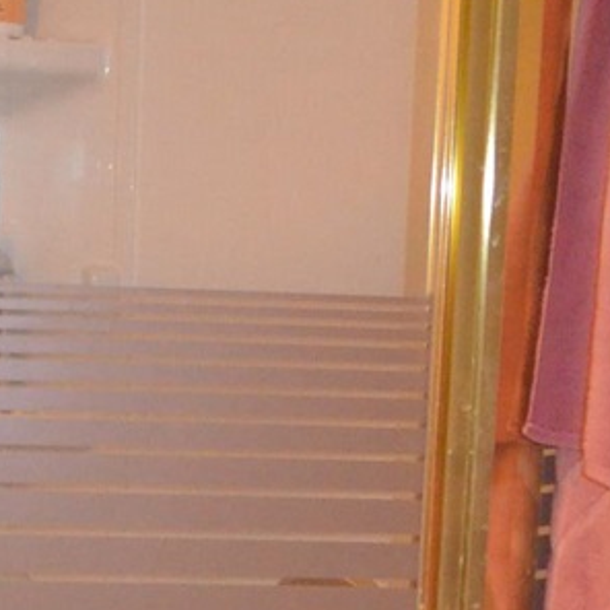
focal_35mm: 145
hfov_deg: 12.0
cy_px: 795
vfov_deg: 11.7
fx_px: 2891
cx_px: 217
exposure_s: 1/60
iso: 2800
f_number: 3.8
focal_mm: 22
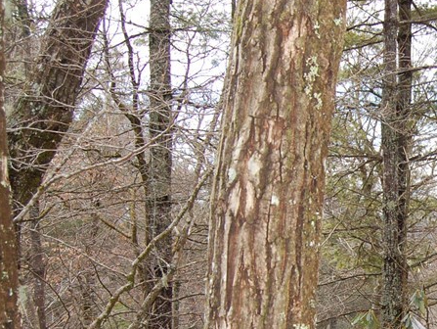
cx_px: 459
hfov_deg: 28.4
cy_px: 279
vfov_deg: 22.9
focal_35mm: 63
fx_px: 796
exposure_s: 1/500
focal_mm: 18
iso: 400
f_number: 5
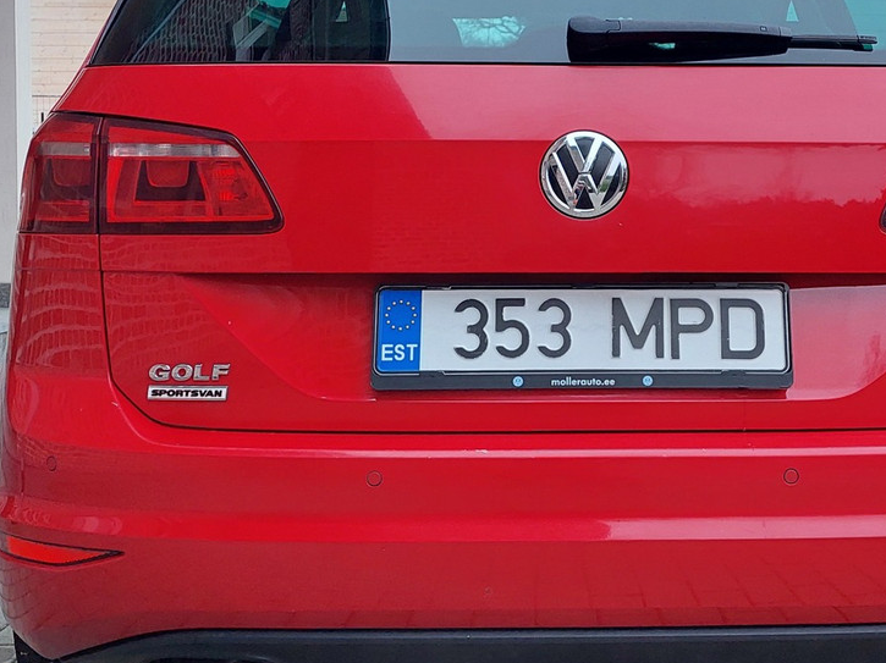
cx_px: 590
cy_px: 203
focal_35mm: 53
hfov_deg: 35.8
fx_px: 1356
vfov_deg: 27.3
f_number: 1.8
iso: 100
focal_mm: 5.23
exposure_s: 1/50
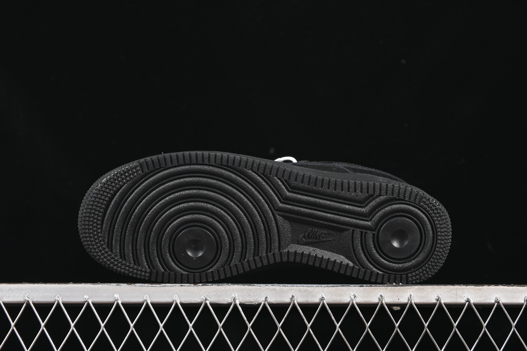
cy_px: 176
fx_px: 1098
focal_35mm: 75
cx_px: 264
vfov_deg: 18.2
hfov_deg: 27.0
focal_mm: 50
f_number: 6.3
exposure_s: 1/50
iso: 160
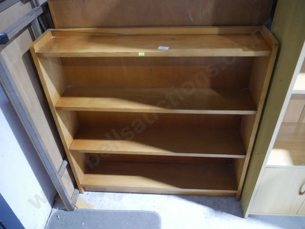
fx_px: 247
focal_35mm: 28
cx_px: 152
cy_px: 114
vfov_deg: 49.7
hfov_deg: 63.4
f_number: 3.5
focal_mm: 14
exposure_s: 1/60
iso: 2000
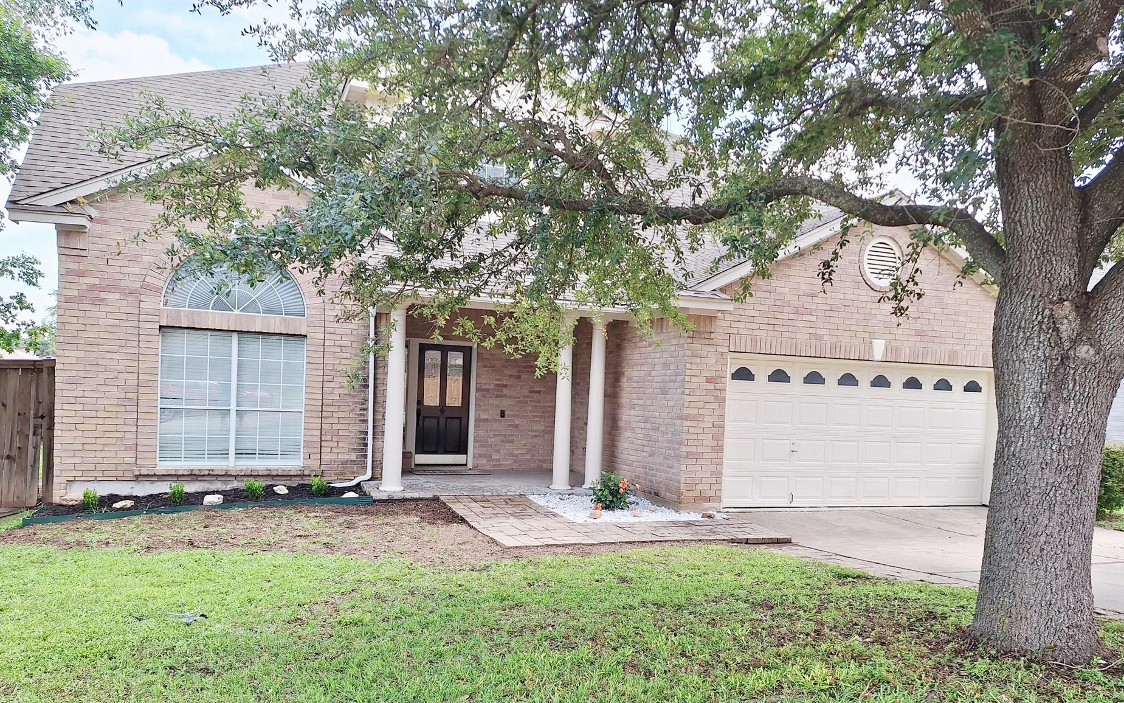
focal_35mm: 27
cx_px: 582
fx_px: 827
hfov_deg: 68.4
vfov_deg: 45.8
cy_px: 422
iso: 40
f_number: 1.8
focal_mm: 5.54
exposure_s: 1/711
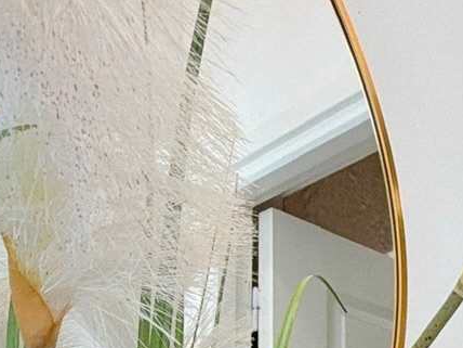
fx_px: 896
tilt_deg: +0.2
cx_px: 505
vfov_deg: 18.5
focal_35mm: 67
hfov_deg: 26.7
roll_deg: +0.6
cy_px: 571
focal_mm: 2.22
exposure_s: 1/120
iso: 125
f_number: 2.2
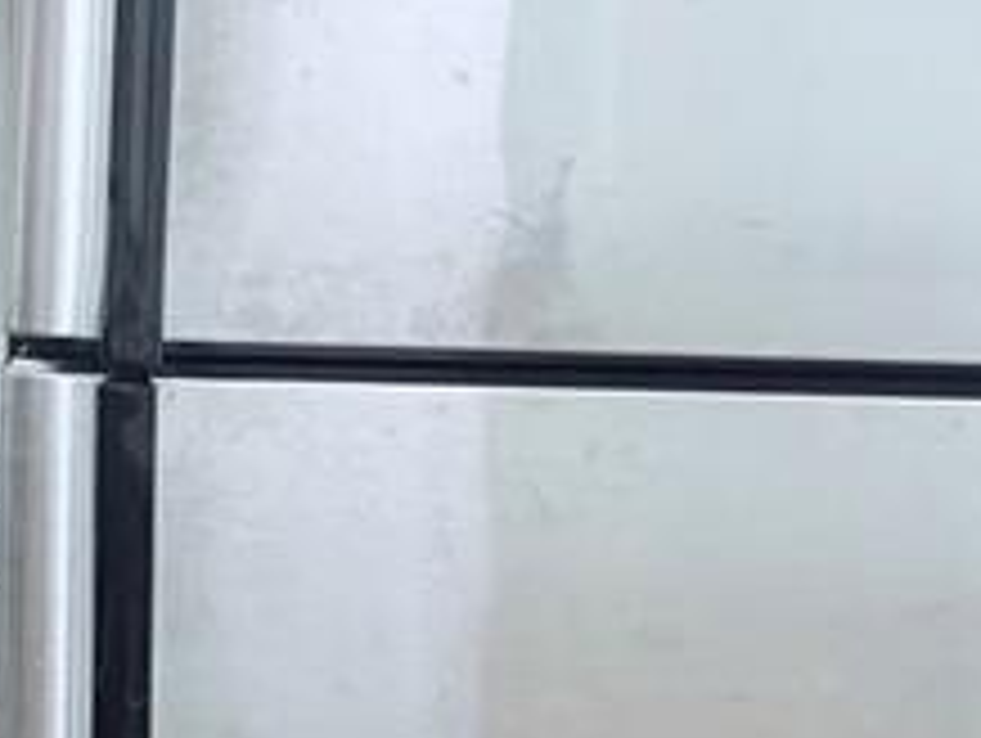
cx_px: -936
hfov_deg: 13.8
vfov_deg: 12.2
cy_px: 270
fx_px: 3461
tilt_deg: -6.8
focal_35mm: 122
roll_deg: -0.4
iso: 250
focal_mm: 5.96
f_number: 1.6
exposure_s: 1/60
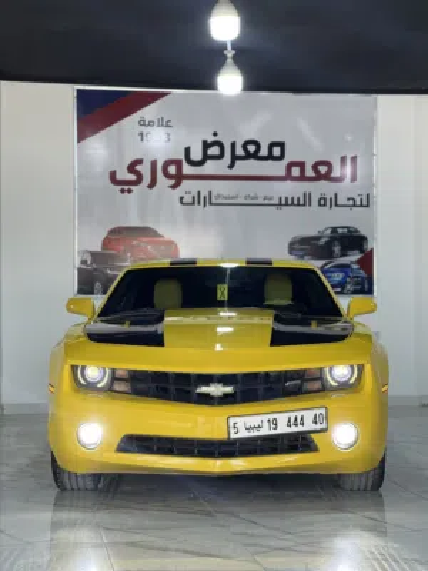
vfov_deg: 25.3
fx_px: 1269
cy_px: 286
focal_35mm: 77
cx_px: 214
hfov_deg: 19.1
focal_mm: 9
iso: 100
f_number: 2.8
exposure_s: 1/100
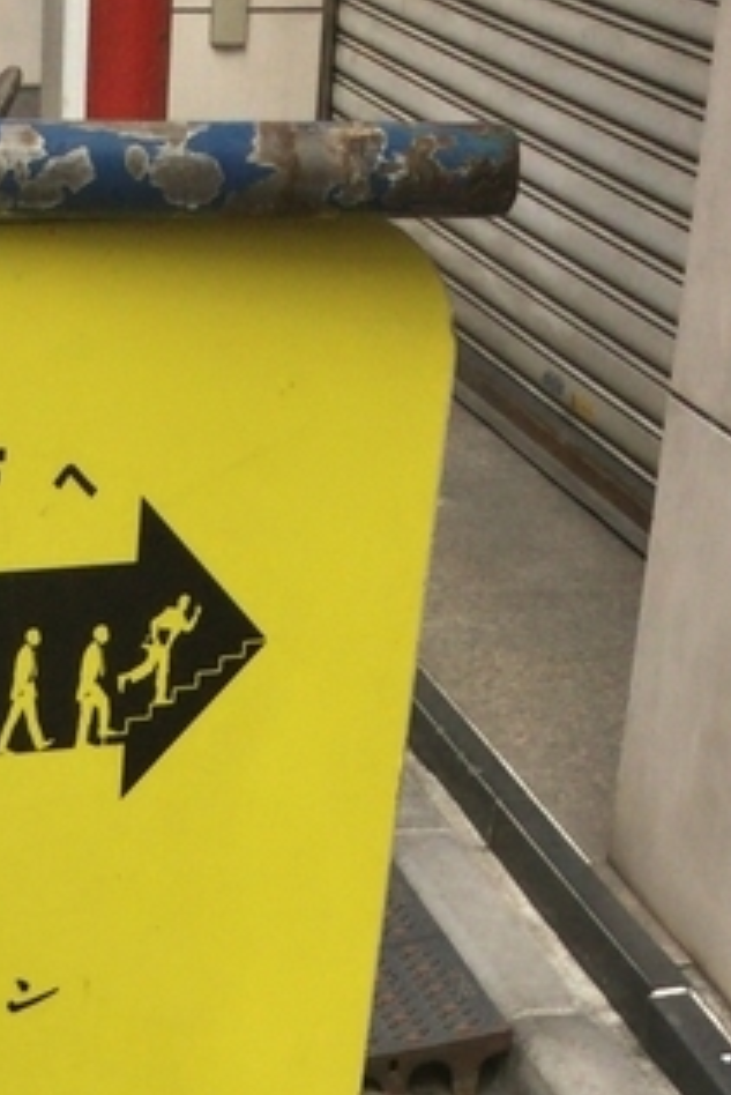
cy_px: 1629
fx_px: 2981
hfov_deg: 13.7
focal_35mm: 98
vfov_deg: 18.5
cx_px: -42
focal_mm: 3.3
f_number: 2.4
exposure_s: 1/170
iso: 25
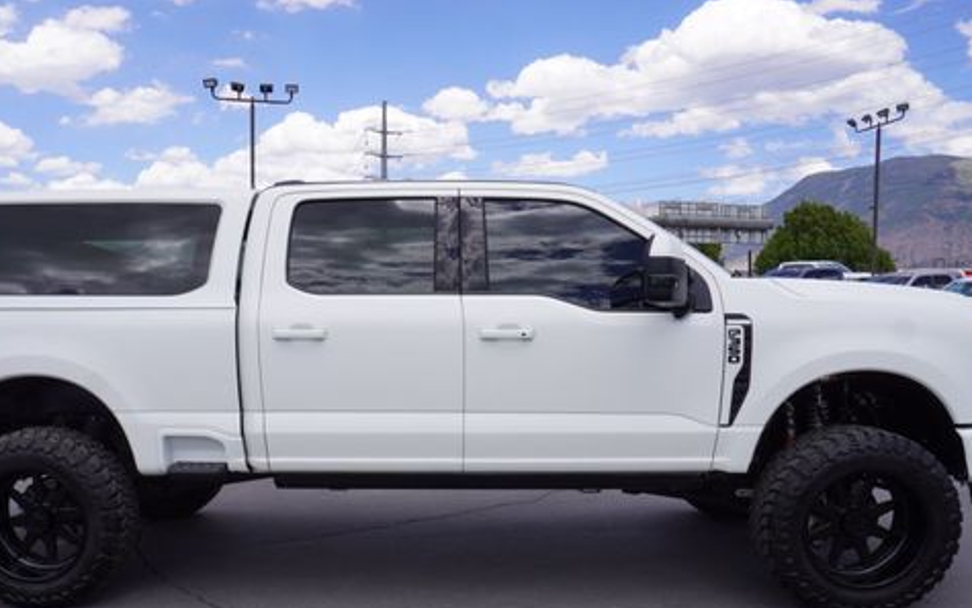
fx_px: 874
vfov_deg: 37.9
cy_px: 403
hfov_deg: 57.8
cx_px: 403
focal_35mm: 33
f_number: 10
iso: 100
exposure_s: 1/160
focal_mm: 16
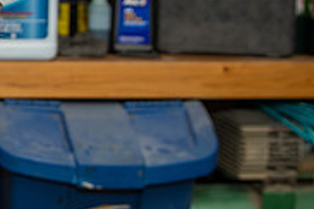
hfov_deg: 20.5
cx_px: -136
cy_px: 9
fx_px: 759
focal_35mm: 87
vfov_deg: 15.5
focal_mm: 17
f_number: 2.8
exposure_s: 1/200
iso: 100
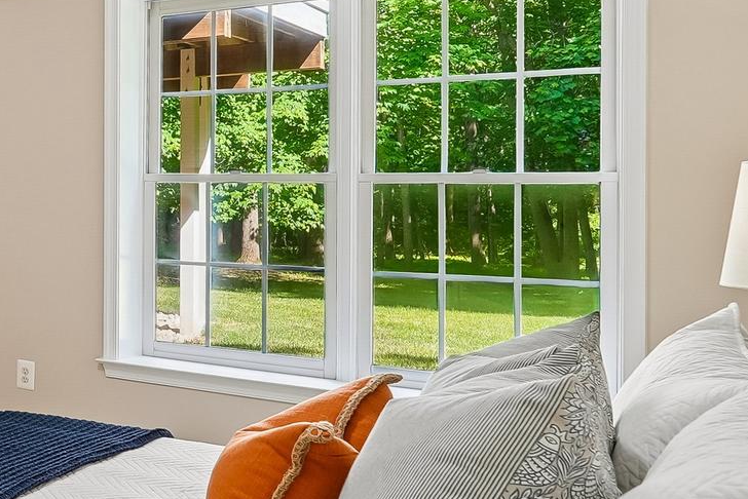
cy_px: 185
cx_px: -116
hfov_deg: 35.0
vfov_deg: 28.9
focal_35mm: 46
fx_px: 965
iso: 100
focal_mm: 16.5
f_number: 8
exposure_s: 1/1.67
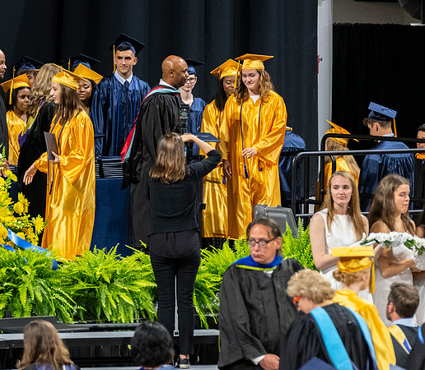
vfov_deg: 4.1
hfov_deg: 4.7
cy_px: 162
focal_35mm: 400
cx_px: 141
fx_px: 5215
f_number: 4
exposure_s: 1/200
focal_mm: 190
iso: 2000
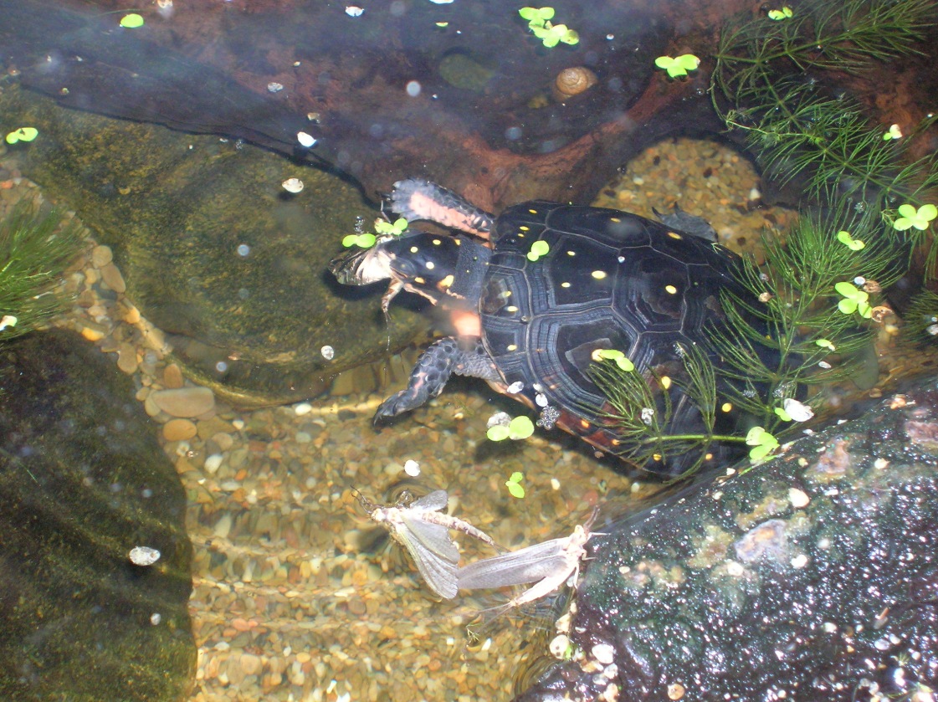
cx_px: 469
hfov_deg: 21.8
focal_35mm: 90
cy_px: 351
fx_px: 2437
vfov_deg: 16.4
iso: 165
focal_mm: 15
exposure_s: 1/60.1
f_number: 4.5
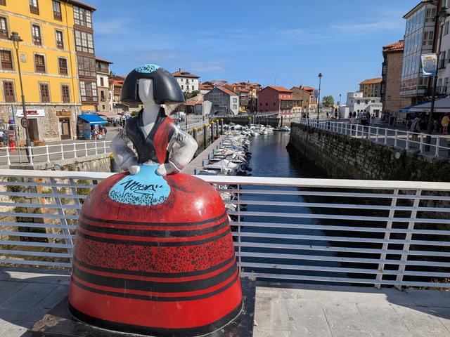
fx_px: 312
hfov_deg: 71.6
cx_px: 225
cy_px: 168
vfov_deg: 56.8
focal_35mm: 24
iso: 36
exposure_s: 1/2703
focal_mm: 4.53
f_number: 1.7
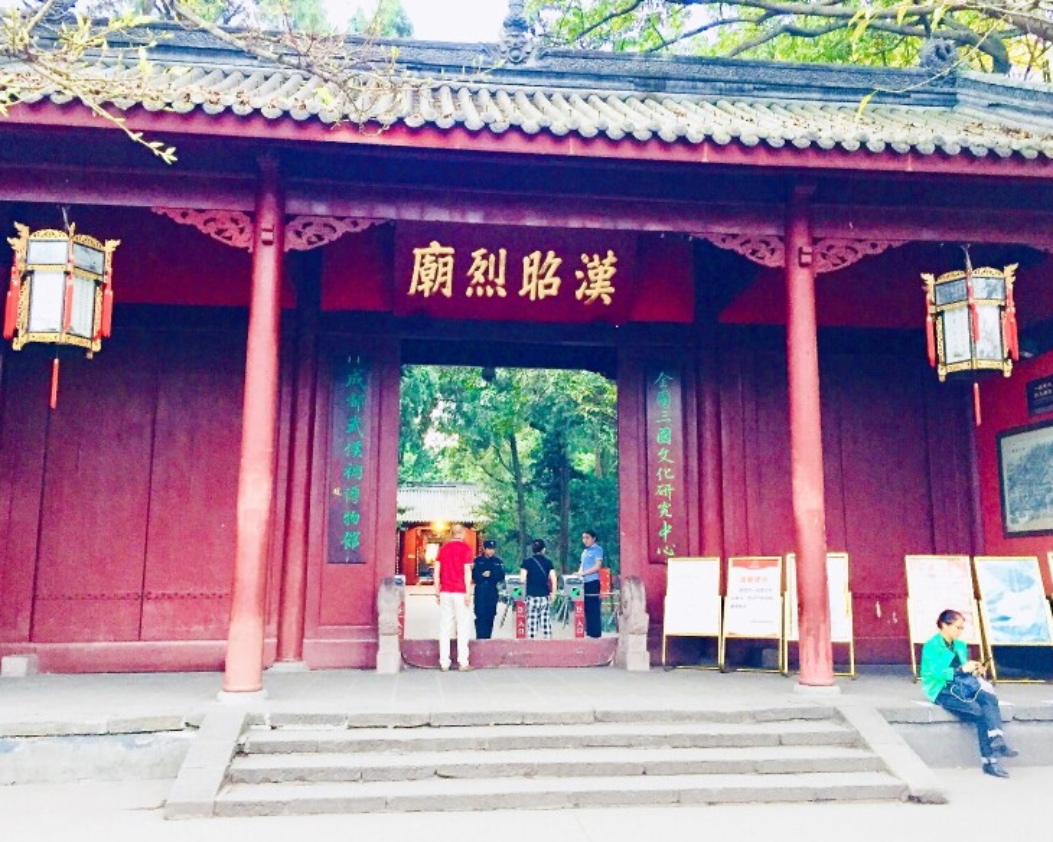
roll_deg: +0.3
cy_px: 418
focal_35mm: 31
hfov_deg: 57.2
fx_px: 966
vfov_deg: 47.1
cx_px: 532
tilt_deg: +9.4
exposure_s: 1/33
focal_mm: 4.15
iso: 200
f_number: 2.2
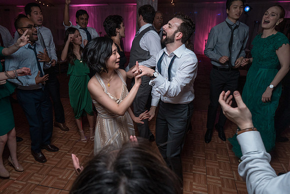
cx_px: 135
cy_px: 104
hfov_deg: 69.9
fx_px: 207
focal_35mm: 26
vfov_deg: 50.1
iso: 2000
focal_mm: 24
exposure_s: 1/200
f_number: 5.6
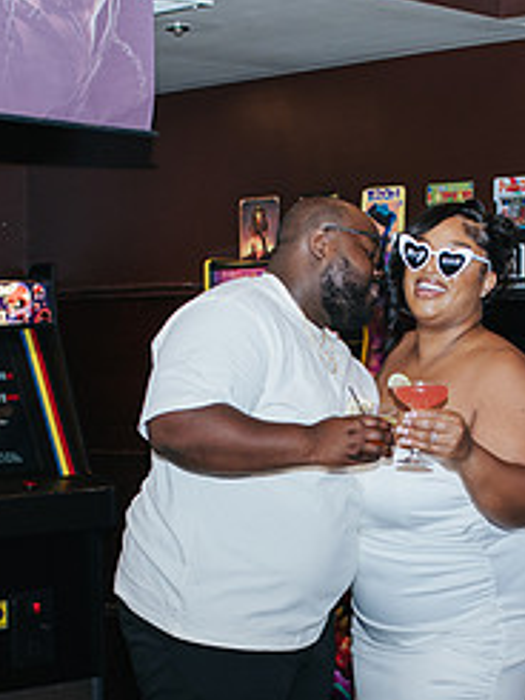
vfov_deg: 19.3
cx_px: 301
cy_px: 639
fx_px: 2020
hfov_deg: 14.8
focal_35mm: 100
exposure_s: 1/200
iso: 800
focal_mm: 35
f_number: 3.2
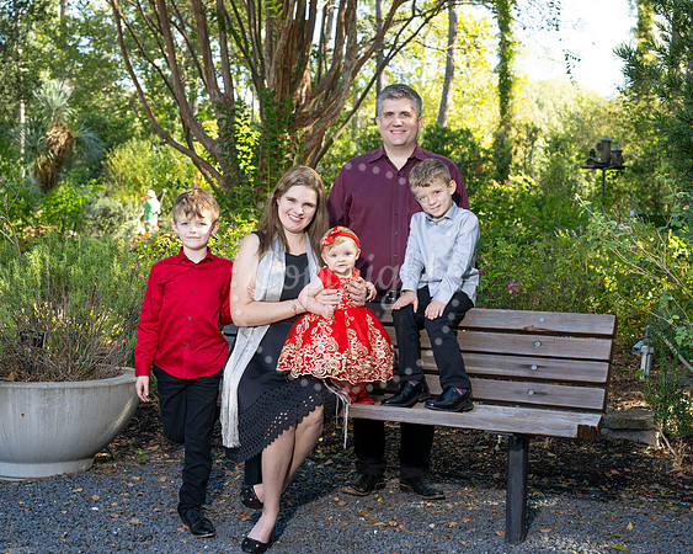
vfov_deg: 25.8
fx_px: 1207
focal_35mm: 59
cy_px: 277
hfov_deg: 32.0
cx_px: 337
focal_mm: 52
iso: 320
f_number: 5.6
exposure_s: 1/200
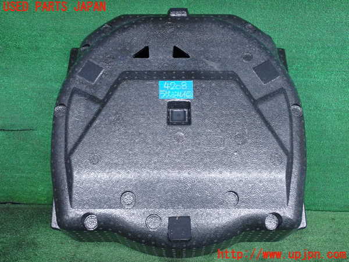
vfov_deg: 44.2
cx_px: 174
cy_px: 131
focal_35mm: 32
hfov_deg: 56.8
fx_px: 323
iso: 640
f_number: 2.4
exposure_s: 1/125
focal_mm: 5.79
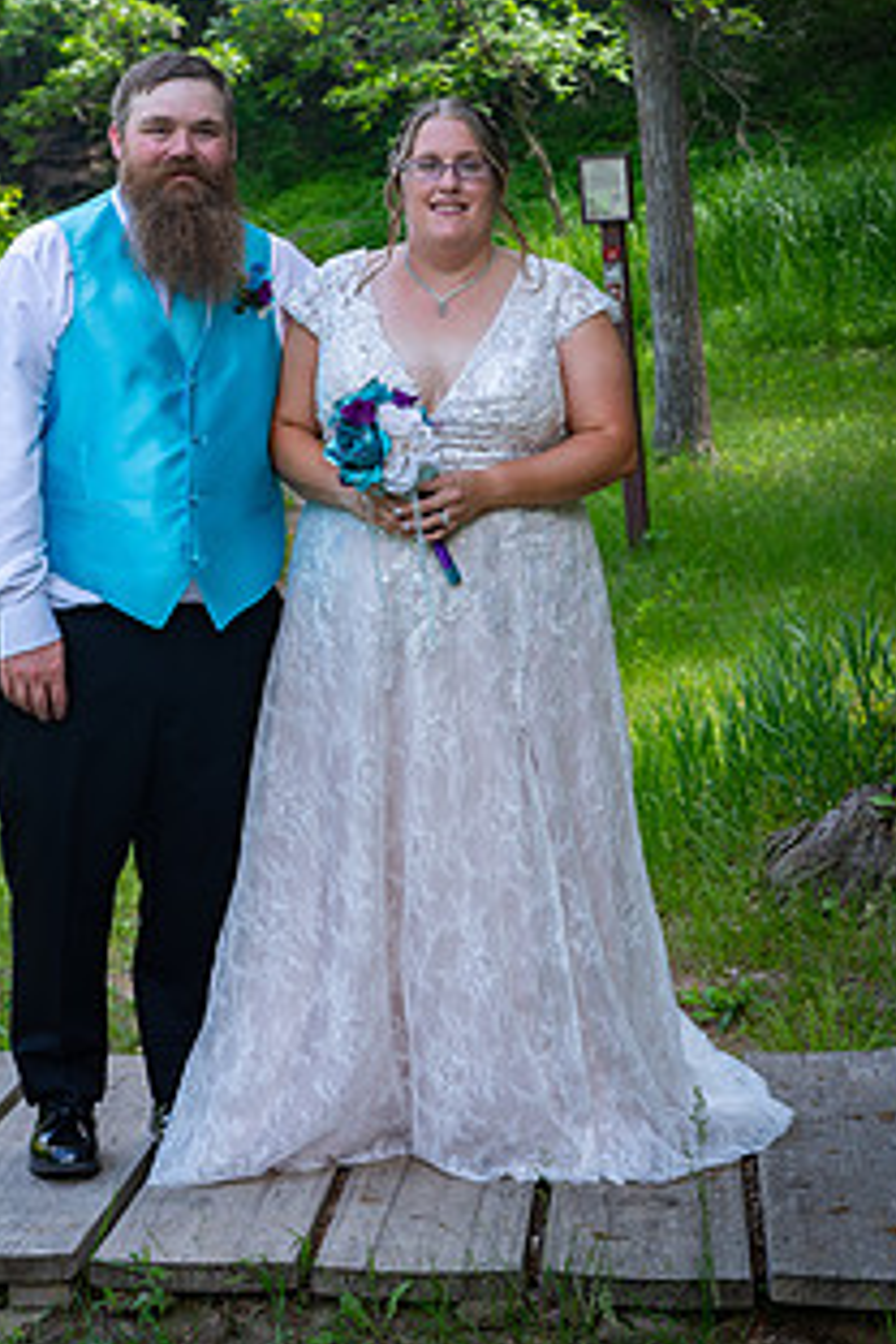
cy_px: 401
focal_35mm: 75
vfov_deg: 26.8
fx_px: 2800
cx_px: 327
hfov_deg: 18.1
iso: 80
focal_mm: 52
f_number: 5
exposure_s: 1/125
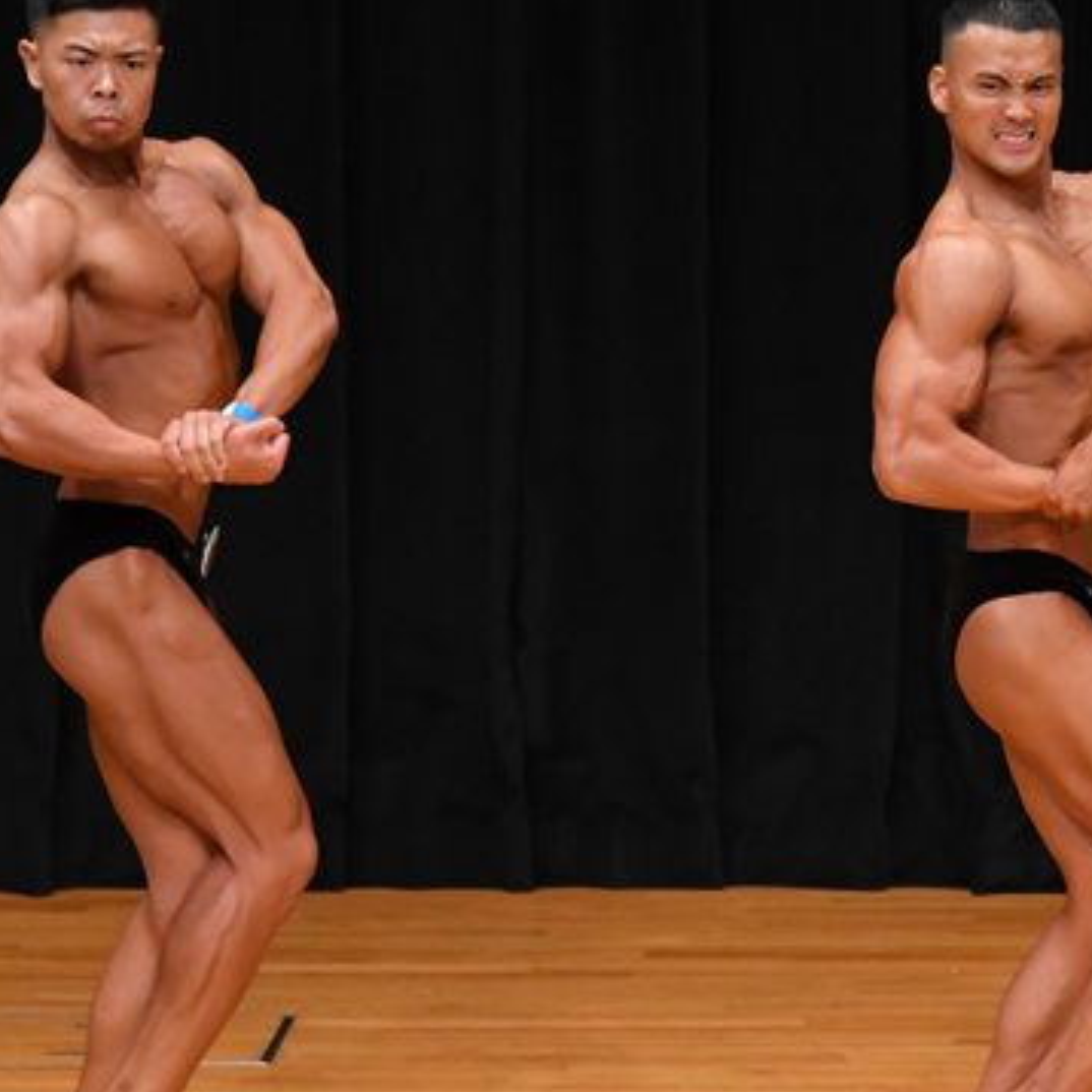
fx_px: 18702
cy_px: 613
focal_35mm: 524
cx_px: 1026
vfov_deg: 3.3
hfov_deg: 3.3
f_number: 5.6
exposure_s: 1/400
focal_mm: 190
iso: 3200
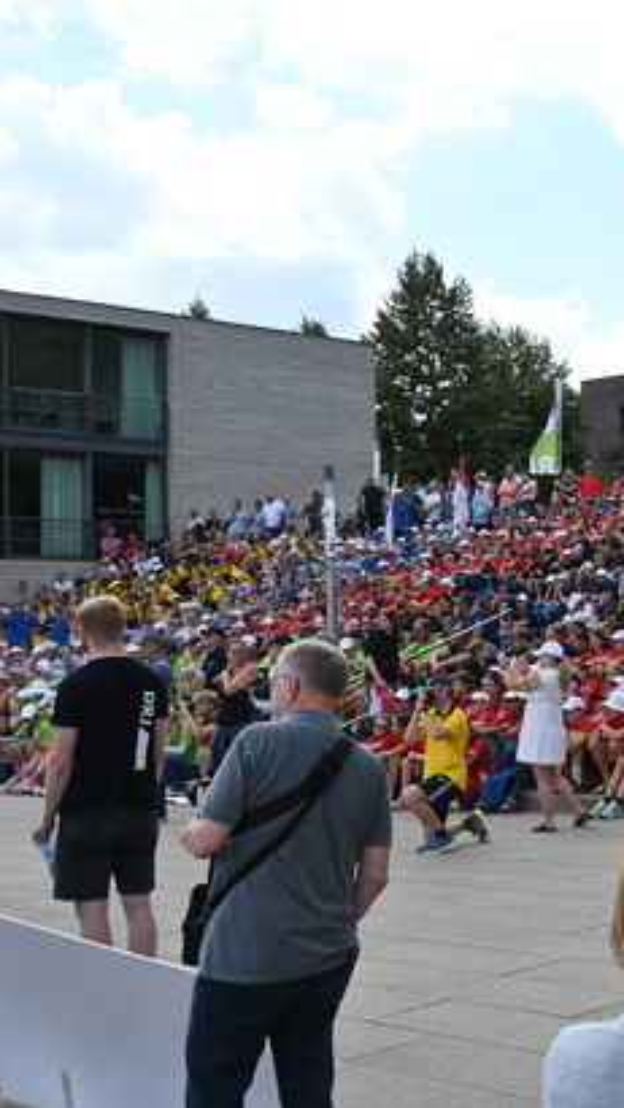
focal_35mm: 58
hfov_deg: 19.2
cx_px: 791
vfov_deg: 35.9
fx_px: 1709
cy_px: 555
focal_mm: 24.5
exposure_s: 1/320
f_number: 6.3
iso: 100
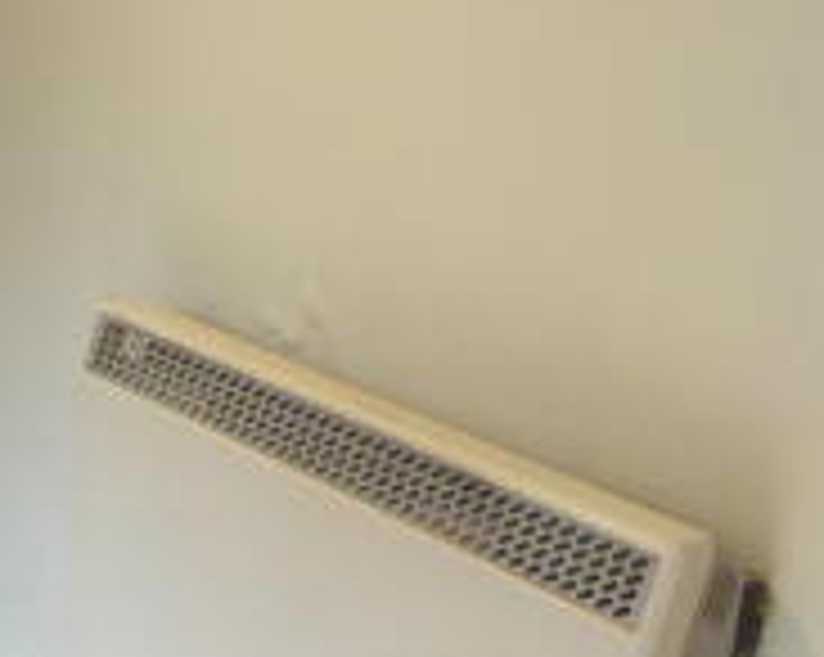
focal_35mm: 87
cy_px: 376
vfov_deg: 17.6
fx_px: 2119
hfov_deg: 20.4
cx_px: -200
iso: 125
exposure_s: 1/30
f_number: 2.8
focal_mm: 5
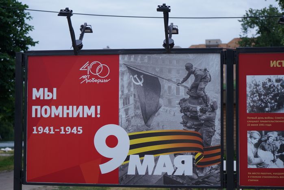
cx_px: 142
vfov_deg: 21.2
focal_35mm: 64
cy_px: 95
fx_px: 505
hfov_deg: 31.4
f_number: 5.6
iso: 640
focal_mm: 64
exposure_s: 1/80
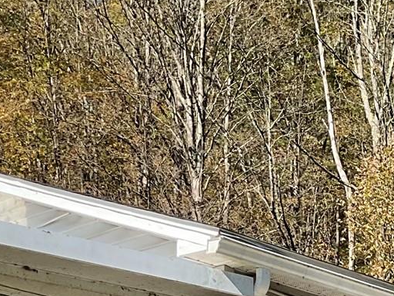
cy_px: 589
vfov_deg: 11.5
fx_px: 1320
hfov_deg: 15.8
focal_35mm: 116
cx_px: 561
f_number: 1.8
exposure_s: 1/898
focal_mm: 3
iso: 16
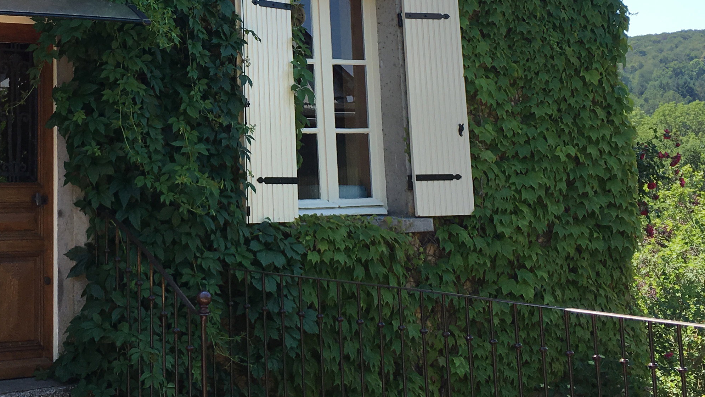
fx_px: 1197
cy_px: -4
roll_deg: +1.1
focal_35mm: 64
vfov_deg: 18.3
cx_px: 167
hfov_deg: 32.2
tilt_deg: +8.5
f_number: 2.2
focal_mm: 4.15
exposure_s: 1/746
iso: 25
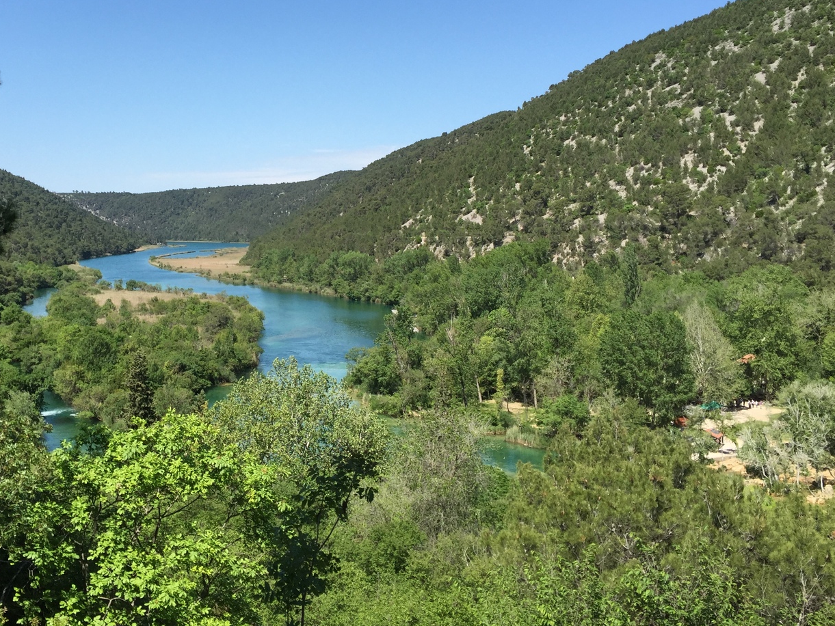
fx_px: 917
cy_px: 219
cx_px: 307
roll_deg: -0.1
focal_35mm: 38
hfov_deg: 48.5
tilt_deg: +1.4
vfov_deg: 37.4
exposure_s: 1/1582
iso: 32
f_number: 2.2
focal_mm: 4.15
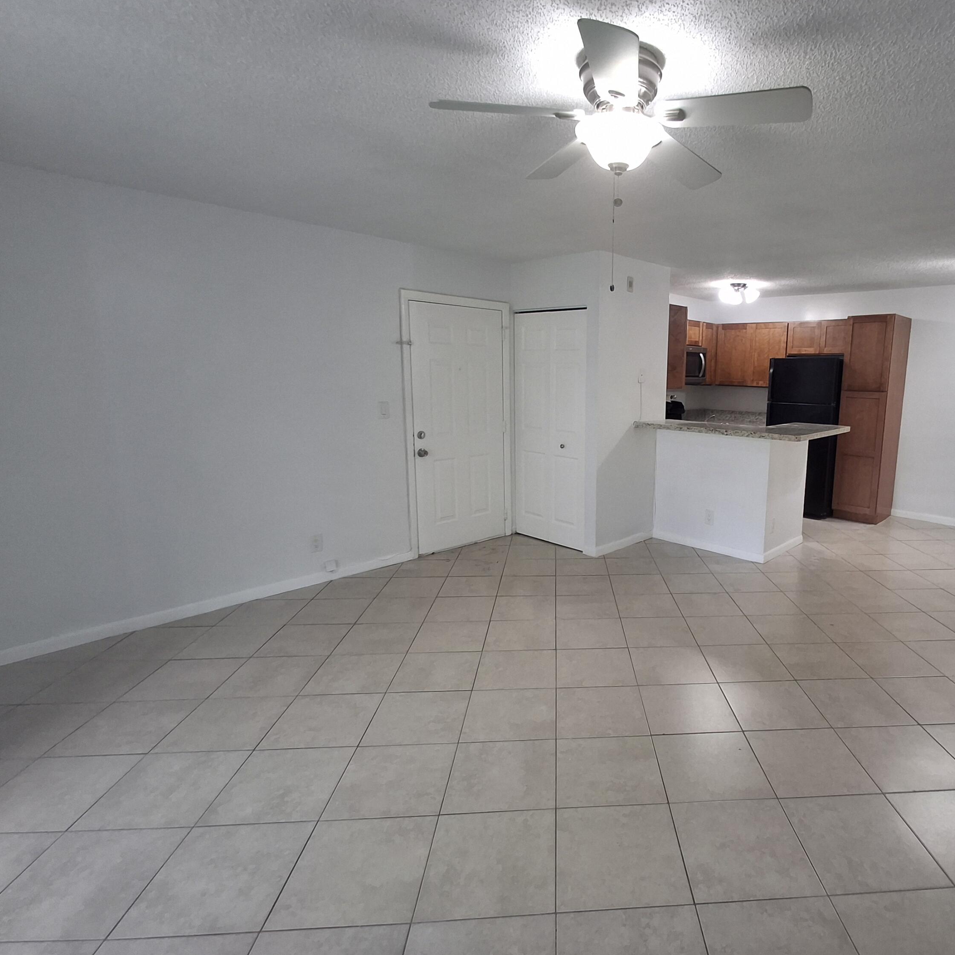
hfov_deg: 76.2
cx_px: 600
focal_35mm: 19
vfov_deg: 77.7
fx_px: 593
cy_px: 477
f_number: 2.2
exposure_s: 1/40
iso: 80
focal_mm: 1.64
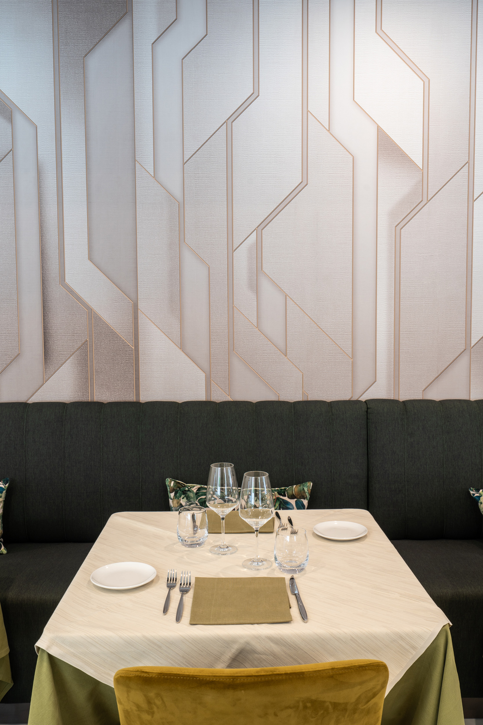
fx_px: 644
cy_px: 362
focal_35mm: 32
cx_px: 242
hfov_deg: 41.1
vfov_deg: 58.7
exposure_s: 1/1.67
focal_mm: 32
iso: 125
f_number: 10
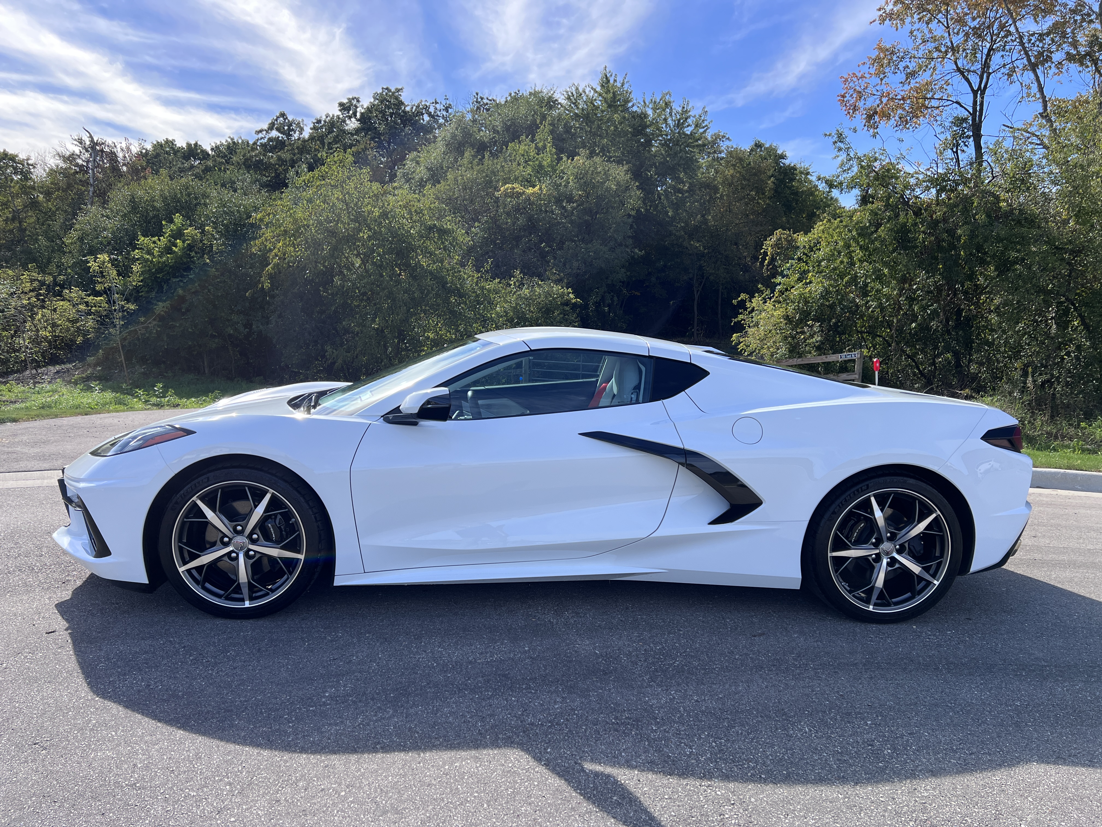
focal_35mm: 26
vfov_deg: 53.1
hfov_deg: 67.3
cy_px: 414
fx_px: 828
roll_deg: -2.1
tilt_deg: -5.8
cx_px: 551
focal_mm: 5.7
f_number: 1.5
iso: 50
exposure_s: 1/2083
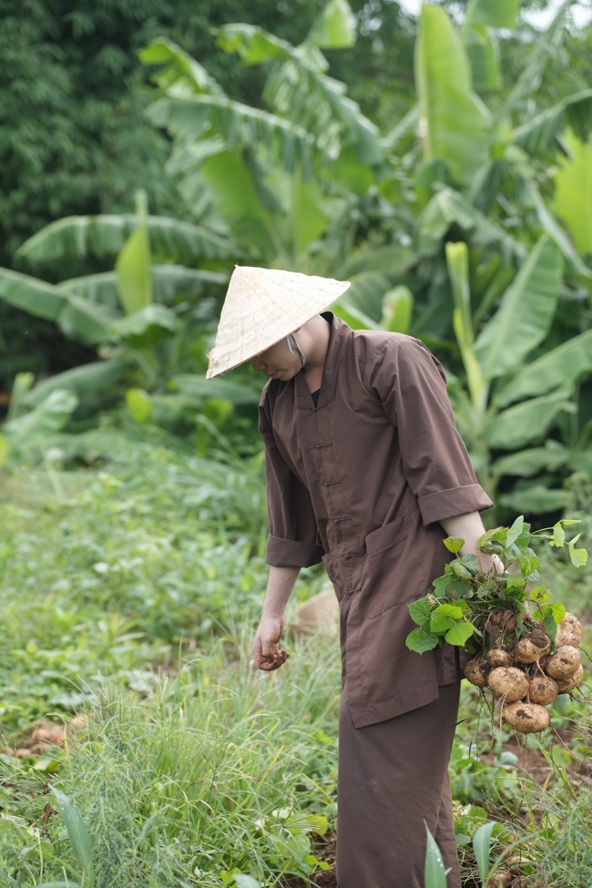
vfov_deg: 22.9
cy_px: 444
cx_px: 296
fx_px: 2195
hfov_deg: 15.4
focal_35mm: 89
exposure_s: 1/1000
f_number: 3.2
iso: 400
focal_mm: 89
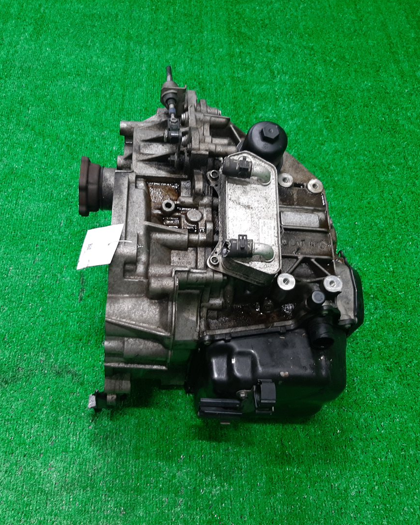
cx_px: 177
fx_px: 528
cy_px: 262
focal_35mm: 34
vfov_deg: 52.8
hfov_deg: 43.2
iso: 110
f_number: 1.7
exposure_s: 1/50
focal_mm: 3.93
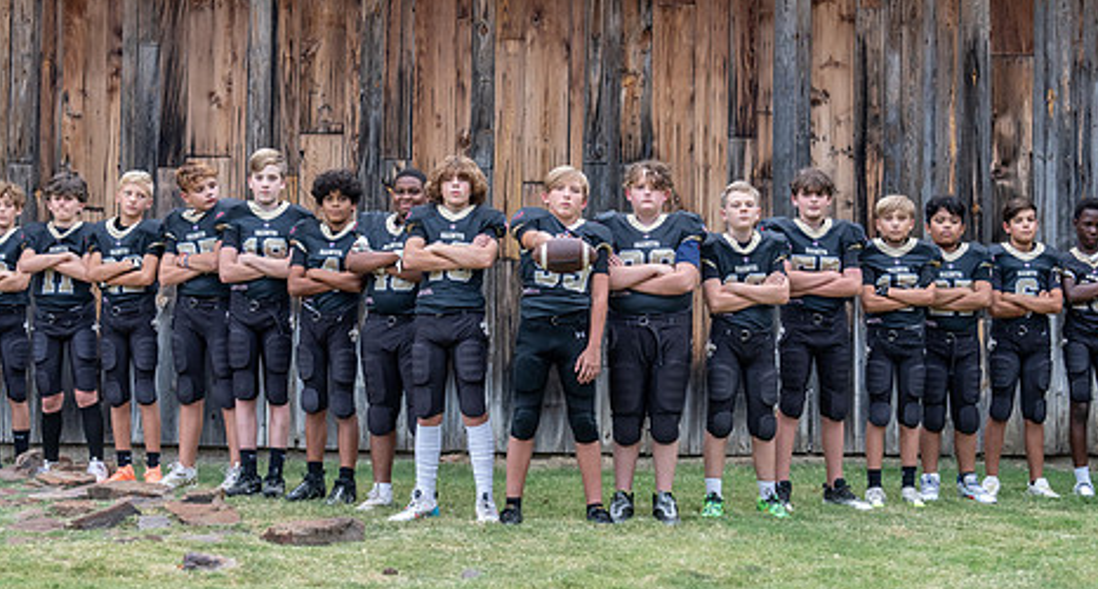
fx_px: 3024
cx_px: 570
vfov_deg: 11.1
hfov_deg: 20.6
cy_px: 322
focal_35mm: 105
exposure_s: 1/320
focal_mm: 70
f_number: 4
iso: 1000
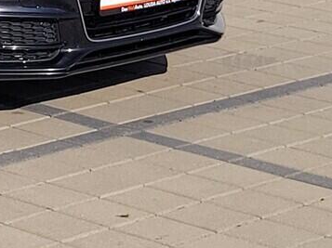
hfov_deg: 16.1
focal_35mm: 105
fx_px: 1006
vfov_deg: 13.3
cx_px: -247
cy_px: -126
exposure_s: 1/3768
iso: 40
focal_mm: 5.4
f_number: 1.8
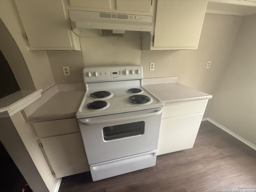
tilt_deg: -22.1
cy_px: 96
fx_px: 104
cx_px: 128
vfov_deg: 85.7
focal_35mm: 14
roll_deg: +0.3
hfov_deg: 102.1
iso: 250
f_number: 2.2
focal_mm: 2.22
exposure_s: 1/99
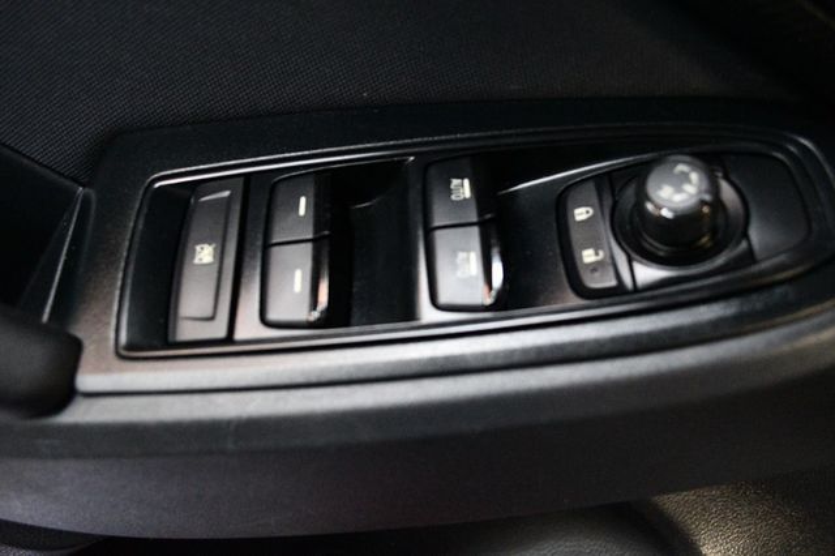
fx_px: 695
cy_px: 278
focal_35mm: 30
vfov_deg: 43.6
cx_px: 418
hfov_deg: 62.0
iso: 6400
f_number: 3.8
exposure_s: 1/60
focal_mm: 20
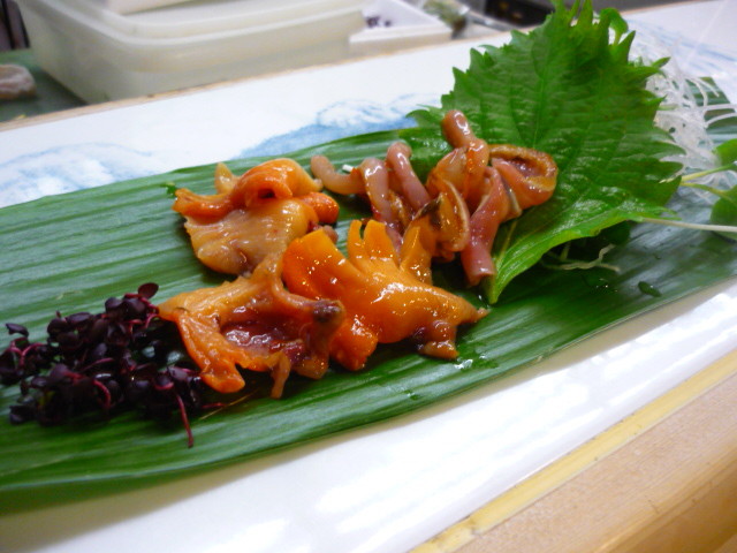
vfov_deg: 42.9
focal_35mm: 33
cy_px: 276
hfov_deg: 55.4
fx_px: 703
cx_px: 368
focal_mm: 5.5
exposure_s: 1/30
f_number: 2.8
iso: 320
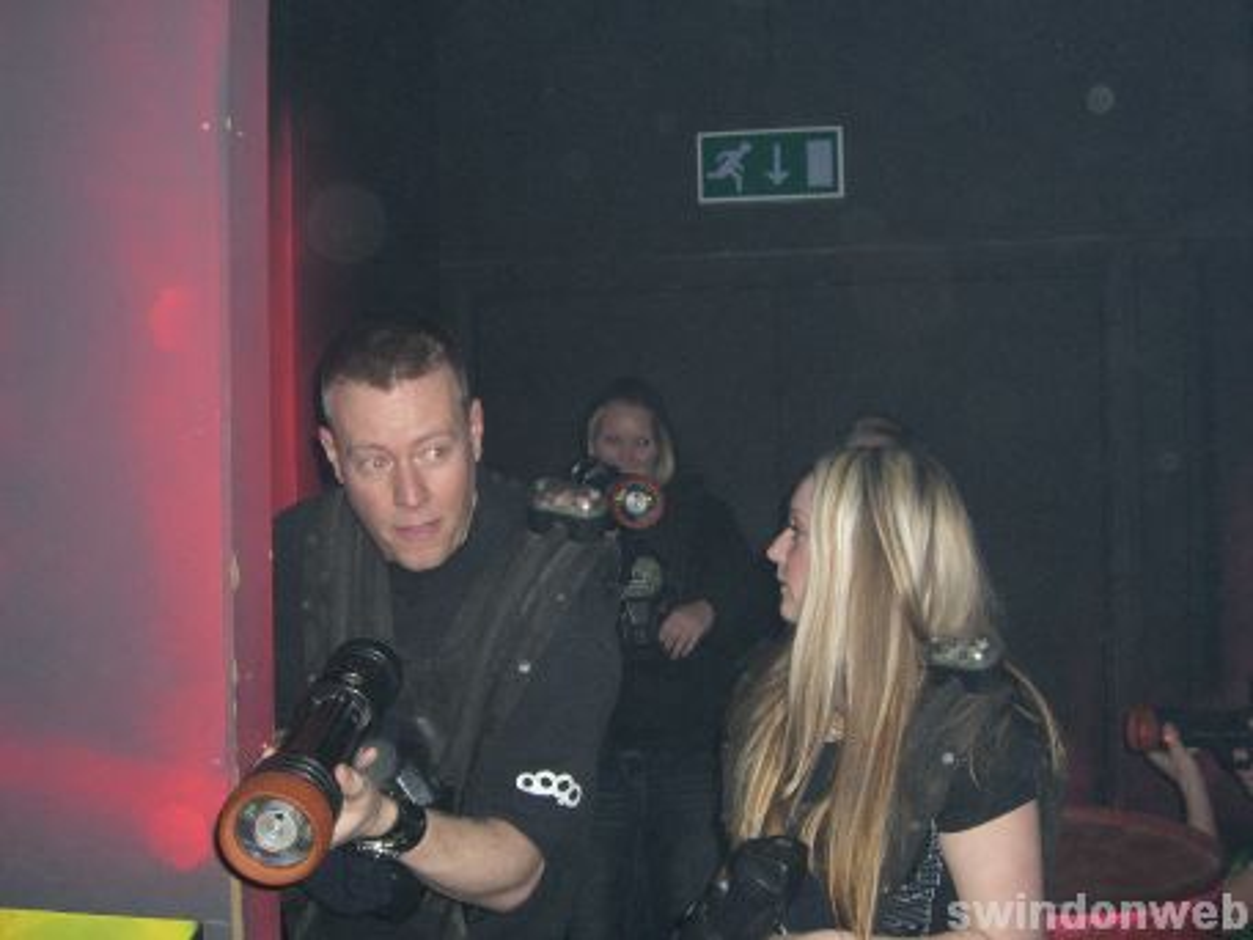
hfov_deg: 49.0
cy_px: 470
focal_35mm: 38
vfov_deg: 37.7
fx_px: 1375
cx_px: 626
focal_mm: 7.9
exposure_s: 1/60
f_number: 4
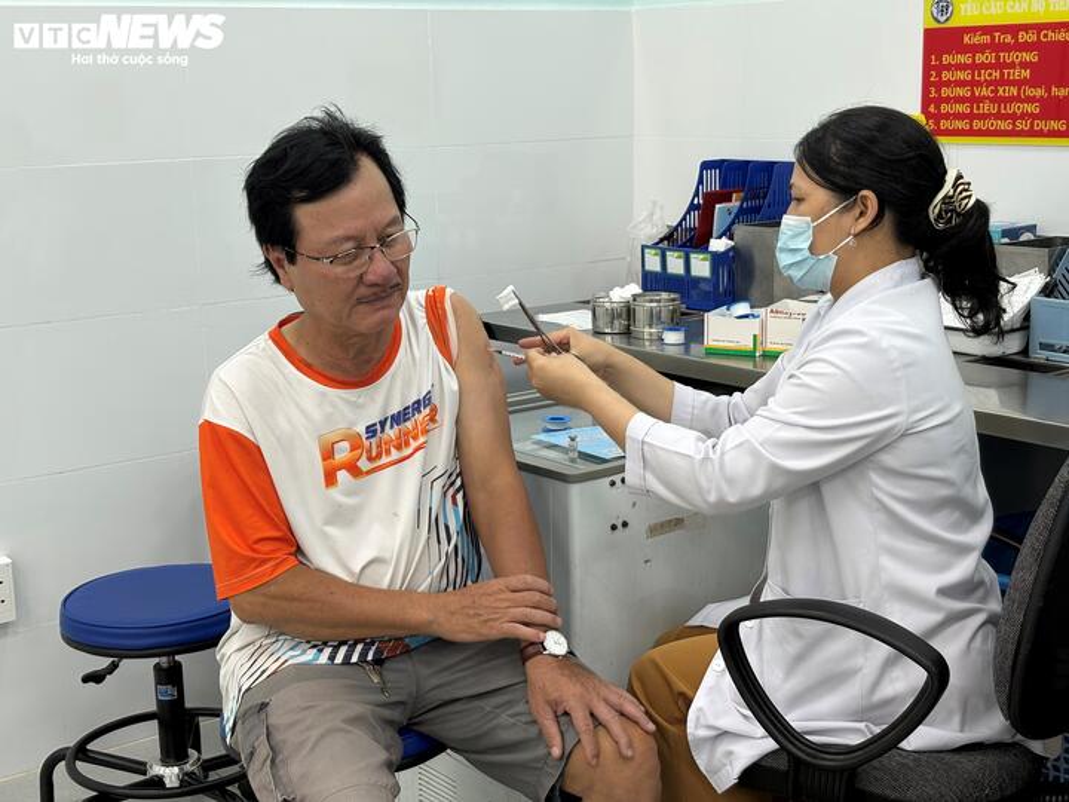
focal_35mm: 52
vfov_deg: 28.0
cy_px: 401
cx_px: 534
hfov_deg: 36.8
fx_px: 1606
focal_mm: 5.96
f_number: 1.6
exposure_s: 1/100
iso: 64
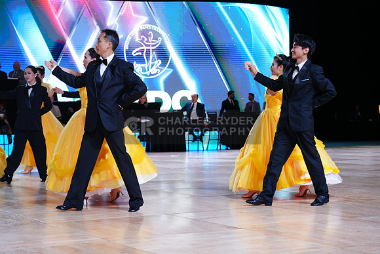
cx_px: 190
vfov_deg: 18.2
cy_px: 127
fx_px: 792
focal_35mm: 75
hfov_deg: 27.0
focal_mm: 75
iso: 1600
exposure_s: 1/500
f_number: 4
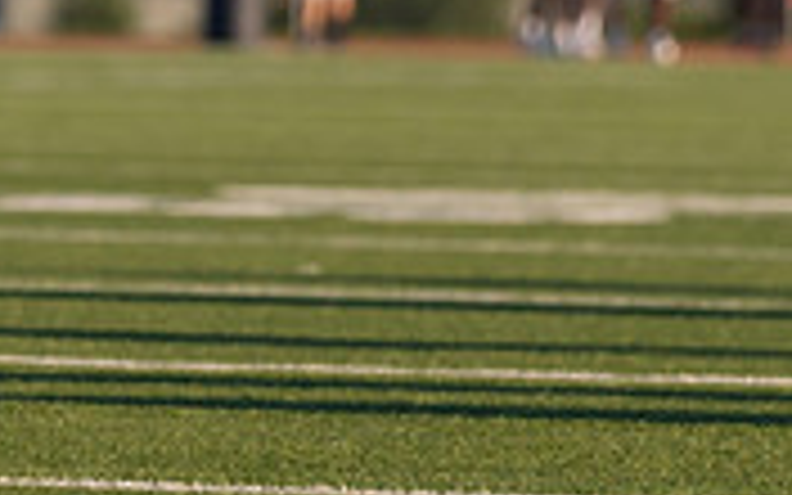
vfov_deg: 2.3
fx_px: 12260
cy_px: -320
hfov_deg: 3.7
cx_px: -125
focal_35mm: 568
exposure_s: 1/5000
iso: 250
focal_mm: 120
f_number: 2.8
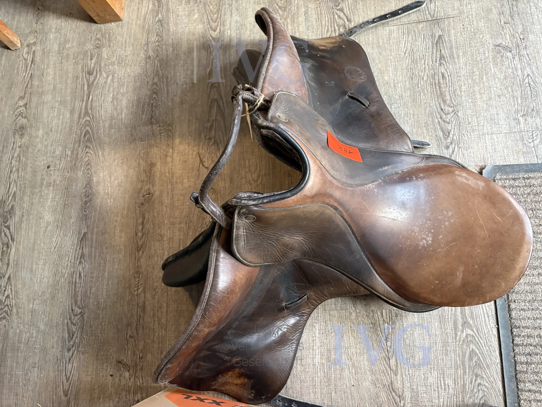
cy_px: 204
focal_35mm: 26
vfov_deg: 53.1
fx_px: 407
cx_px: 271
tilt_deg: -70.4
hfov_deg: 67.3
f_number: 1.6
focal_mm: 5.96
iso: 250
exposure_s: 1/60
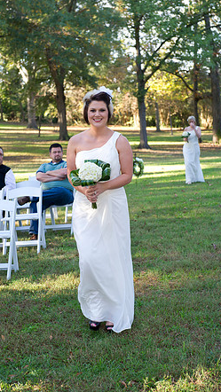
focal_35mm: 66
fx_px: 687
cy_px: 197
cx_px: 102
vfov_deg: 31.9
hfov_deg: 18.3
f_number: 5.6
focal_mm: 62
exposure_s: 1/125
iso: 500
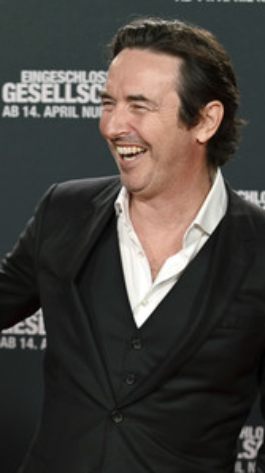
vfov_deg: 19.3
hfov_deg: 10.8
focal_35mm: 111
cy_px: 236
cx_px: -13
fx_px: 1391
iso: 2200
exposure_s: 1/350
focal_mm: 70
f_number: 4.8
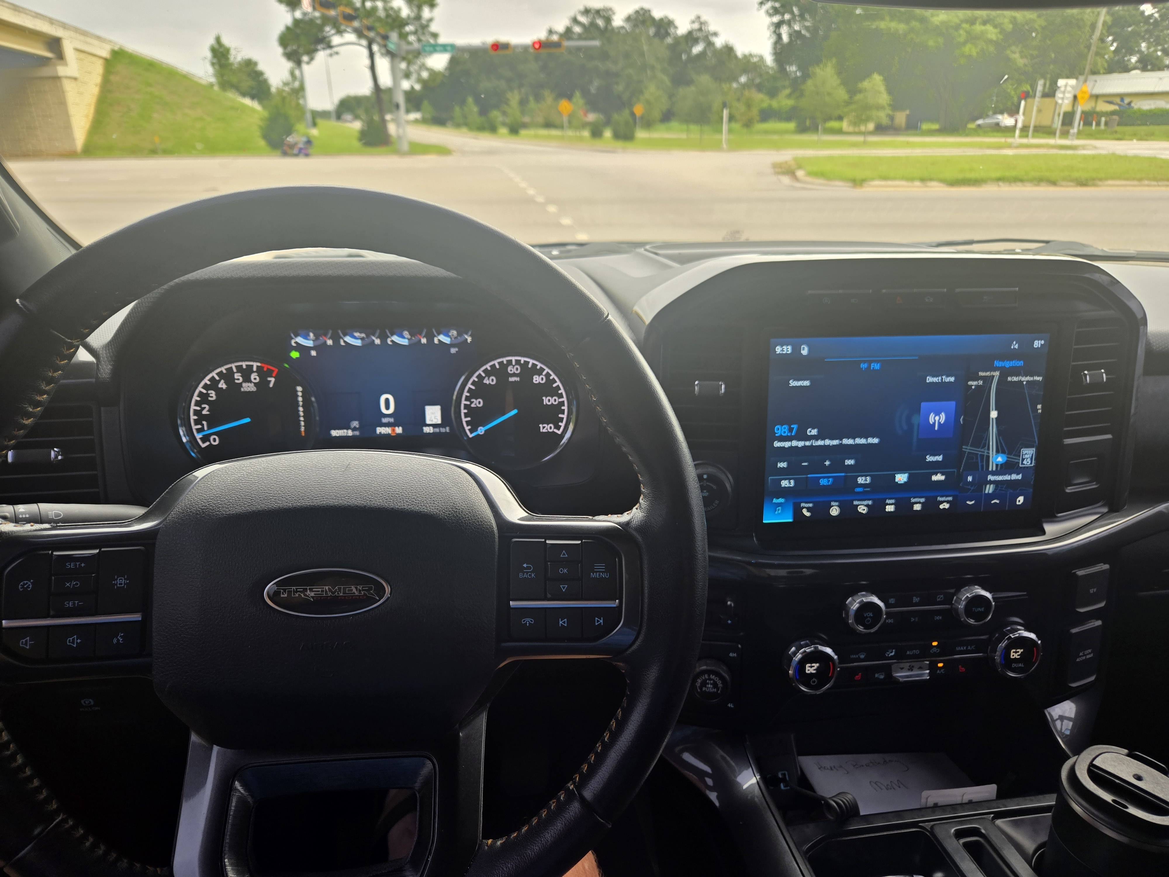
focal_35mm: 23
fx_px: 777
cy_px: 438
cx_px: 584
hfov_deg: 73.9
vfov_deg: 58.9
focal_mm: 5.4
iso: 25
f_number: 1.8
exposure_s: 1/59.5
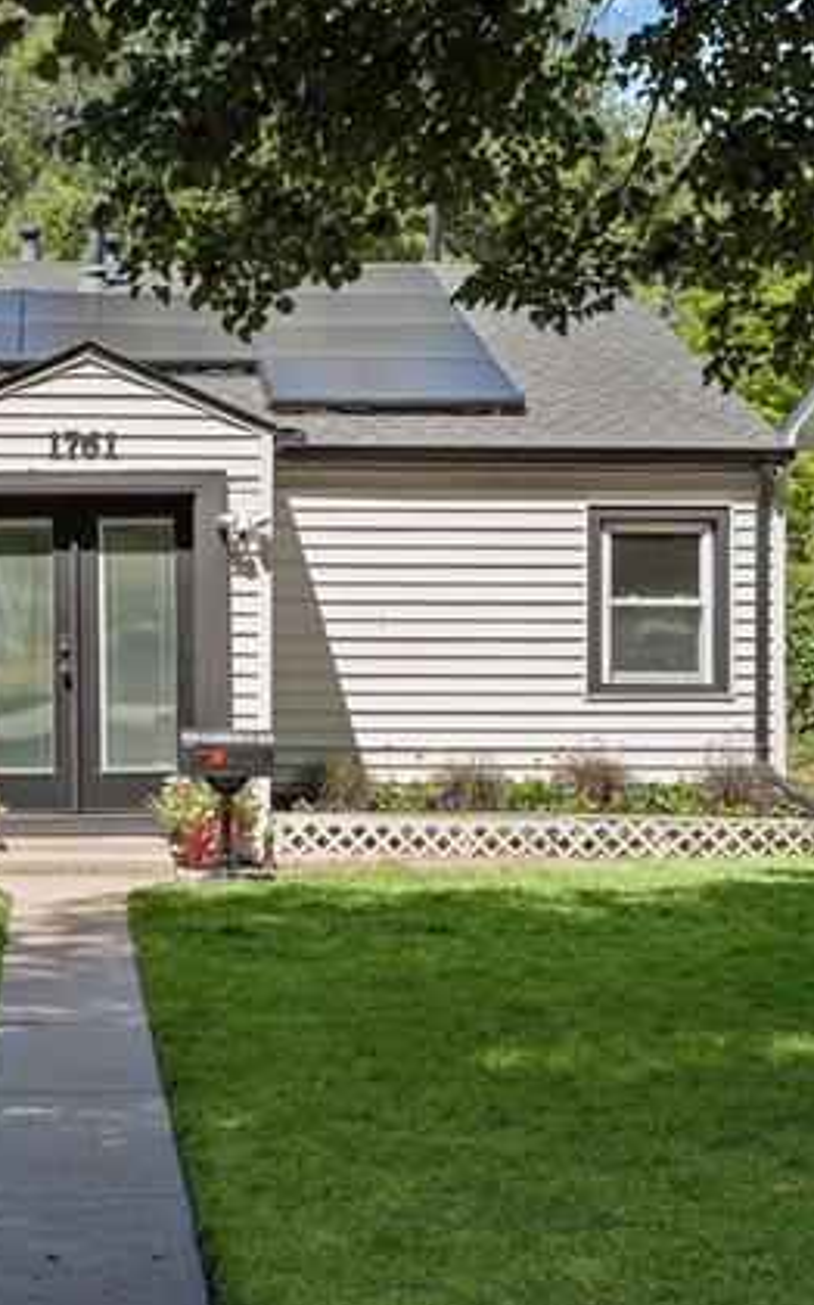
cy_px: 649
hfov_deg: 21.5
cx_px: 78
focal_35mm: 59
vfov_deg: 34.6
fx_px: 2097
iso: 400
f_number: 8
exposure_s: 1/1000
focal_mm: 38
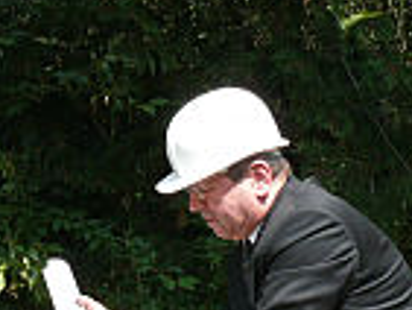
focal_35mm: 112
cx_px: -143
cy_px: 173
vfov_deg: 13.2
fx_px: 1334
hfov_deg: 16.5
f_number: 5
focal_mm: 7.4
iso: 100
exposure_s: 1/250
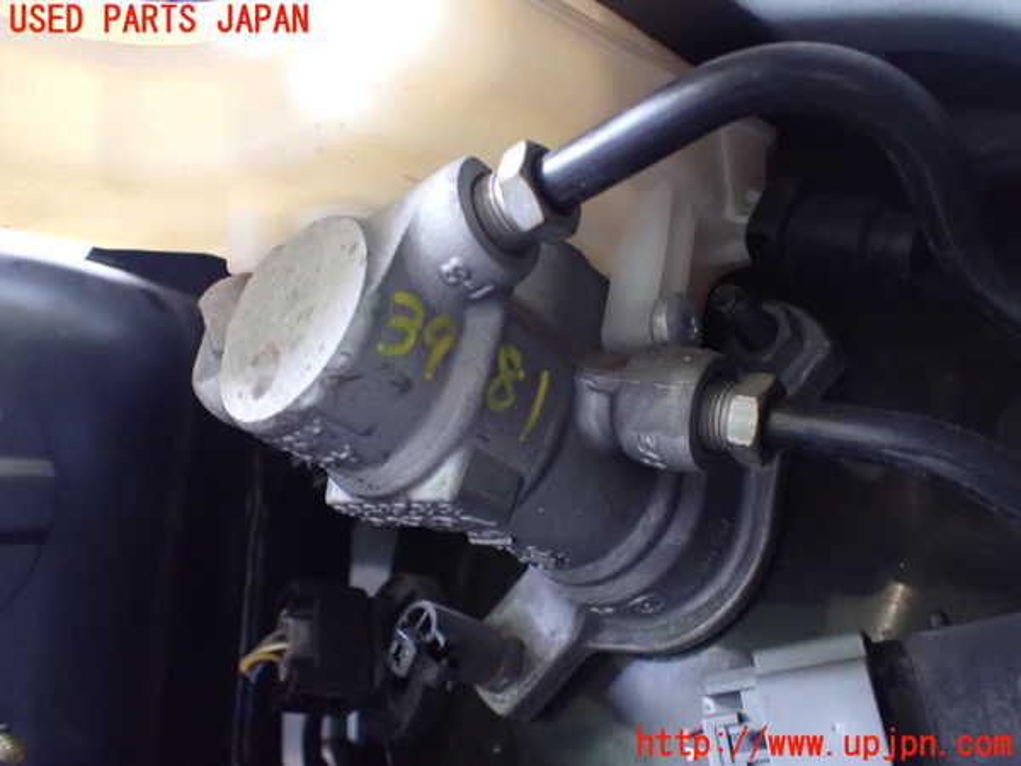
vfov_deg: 46.8
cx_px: 510
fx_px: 885
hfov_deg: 60.0
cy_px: 383
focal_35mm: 30
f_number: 2.3
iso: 1250
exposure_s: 1/30
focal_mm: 5.4
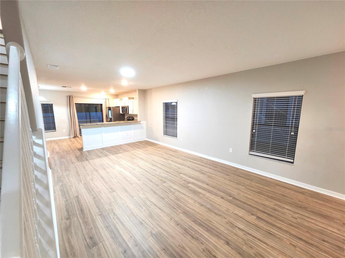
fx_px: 130
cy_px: 129
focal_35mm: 13
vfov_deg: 89.9
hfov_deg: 106.2
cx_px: 172
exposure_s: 1/30
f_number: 2.2
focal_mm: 1.74
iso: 320
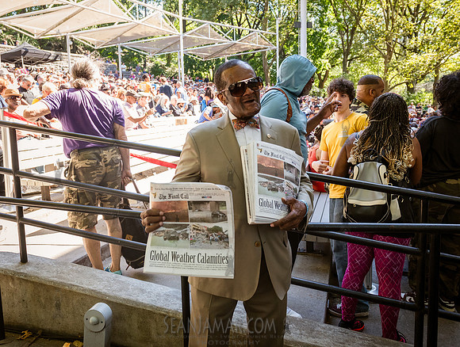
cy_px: 160
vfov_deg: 47.5
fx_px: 395
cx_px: 213
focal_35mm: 30
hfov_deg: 60.4
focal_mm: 24
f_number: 4
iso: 1250
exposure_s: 1/500
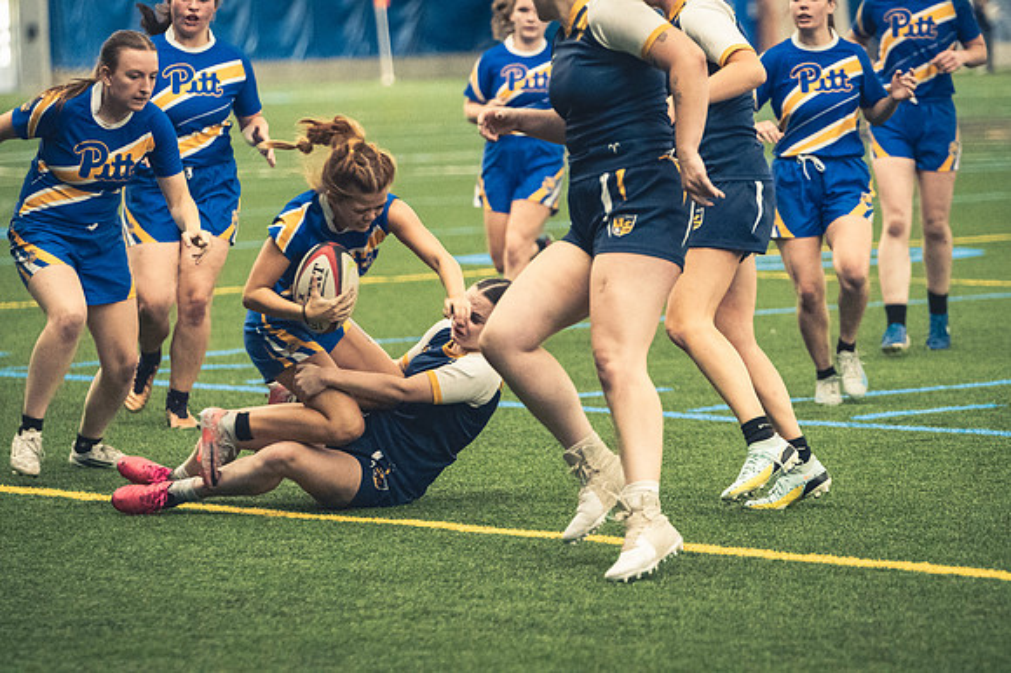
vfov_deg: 6.3
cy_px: 336
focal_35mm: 217
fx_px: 6090
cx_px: 506
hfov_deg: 9.5
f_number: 2.8
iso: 12800
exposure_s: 1/500
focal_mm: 145
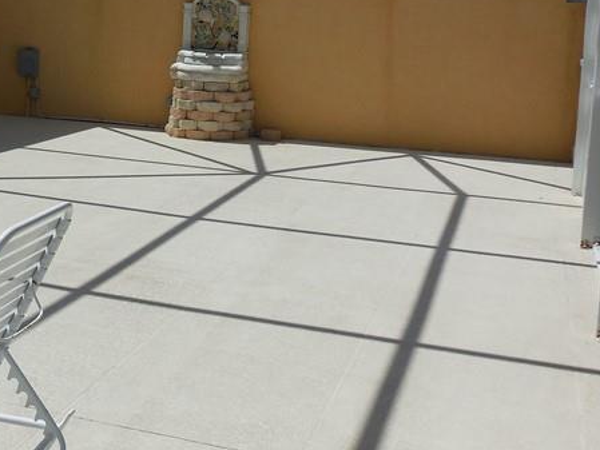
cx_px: 110
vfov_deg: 25.5
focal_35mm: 57
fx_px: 988
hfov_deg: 32.7
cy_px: 131
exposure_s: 1/800
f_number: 6.2
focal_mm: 4.5
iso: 125
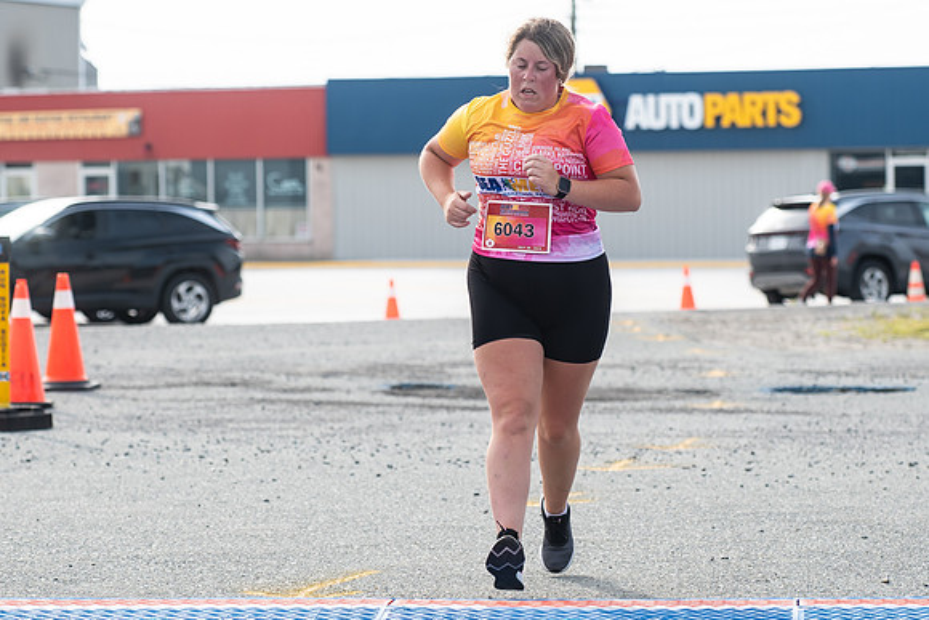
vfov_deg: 8.7
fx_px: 4068
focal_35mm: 158
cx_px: 464
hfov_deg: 13.0
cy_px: 171
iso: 250
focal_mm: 100
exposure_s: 1/1000
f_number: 4.5
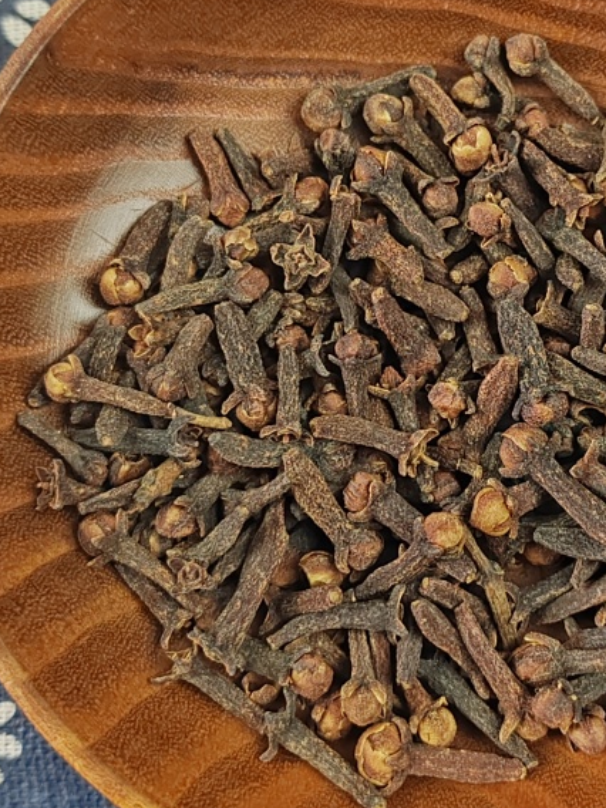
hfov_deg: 23.4
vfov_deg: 31.2
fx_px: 1447
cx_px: 455
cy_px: 359
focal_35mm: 62
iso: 1000
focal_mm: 6.14
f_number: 1.8
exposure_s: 1/100
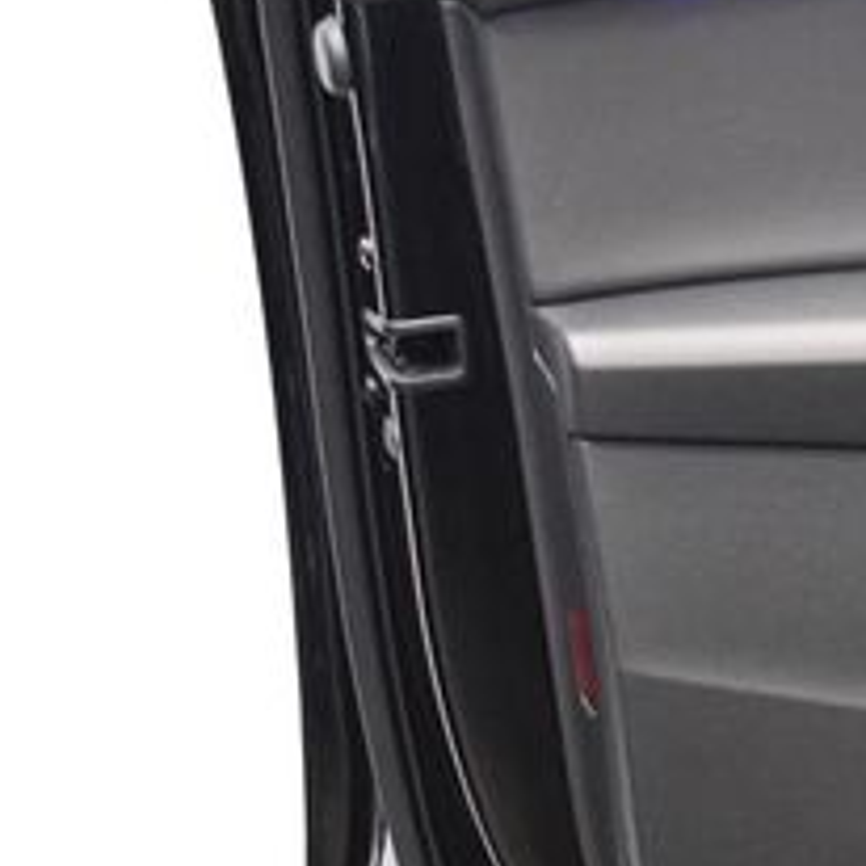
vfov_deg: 18.3
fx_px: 2689
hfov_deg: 16.5
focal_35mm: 95
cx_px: 1341
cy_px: 429
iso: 4500
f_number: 3.8
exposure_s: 1/60
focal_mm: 24
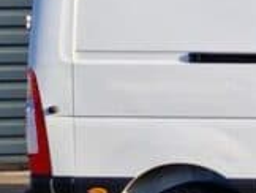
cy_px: 78
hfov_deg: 14.0
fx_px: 807
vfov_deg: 13.6
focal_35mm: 109
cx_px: 567
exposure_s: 1/8621
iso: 50
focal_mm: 5.4
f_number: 1.8
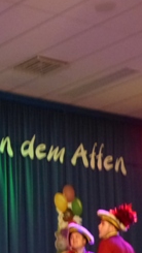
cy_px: 188
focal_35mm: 120
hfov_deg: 9.6
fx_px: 802
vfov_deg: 17.8
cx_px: -111
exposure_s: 1/50
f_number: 2.8
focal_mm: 9.4
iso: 800
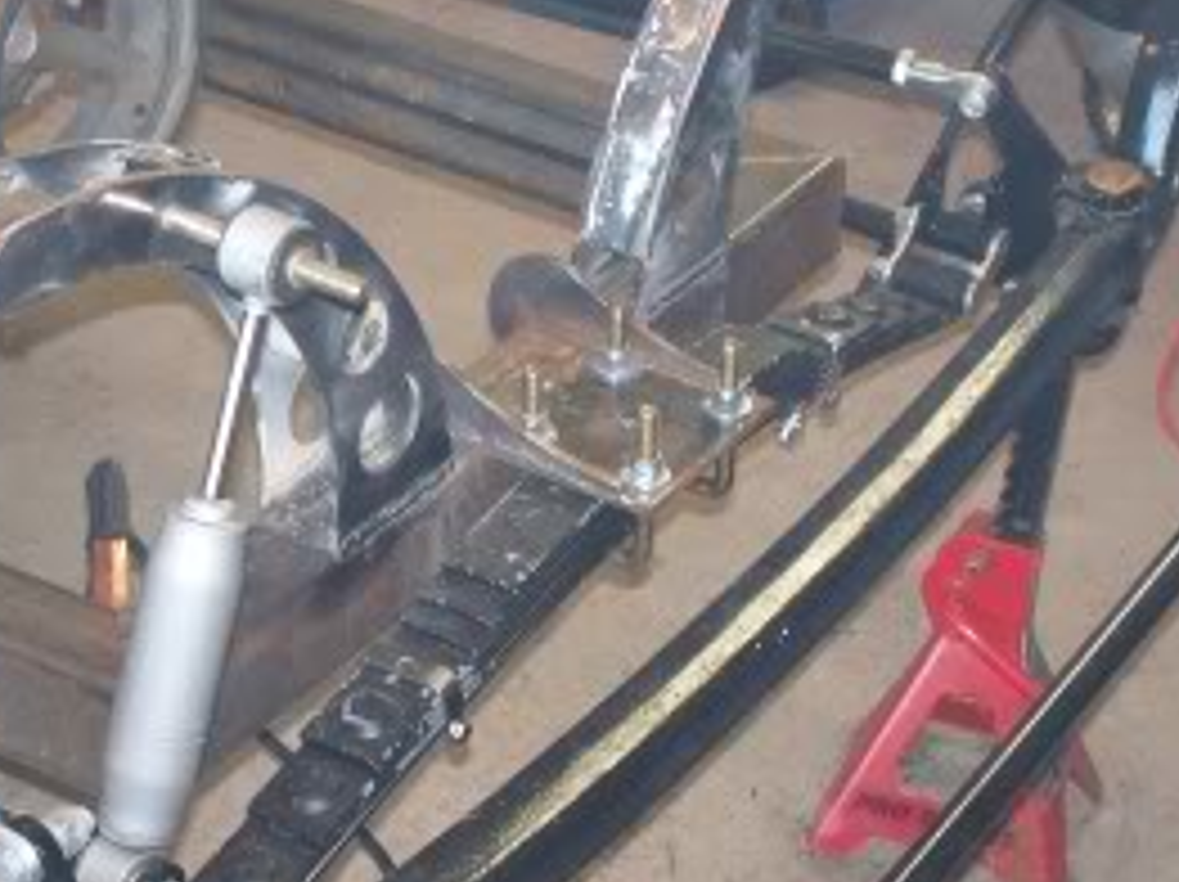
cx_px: 436
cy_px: 392
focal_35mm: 88
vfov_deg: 16.8
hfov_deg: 22.2
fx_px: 2994
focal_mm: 7.54
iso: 200
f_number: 2.8
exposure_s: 1/30
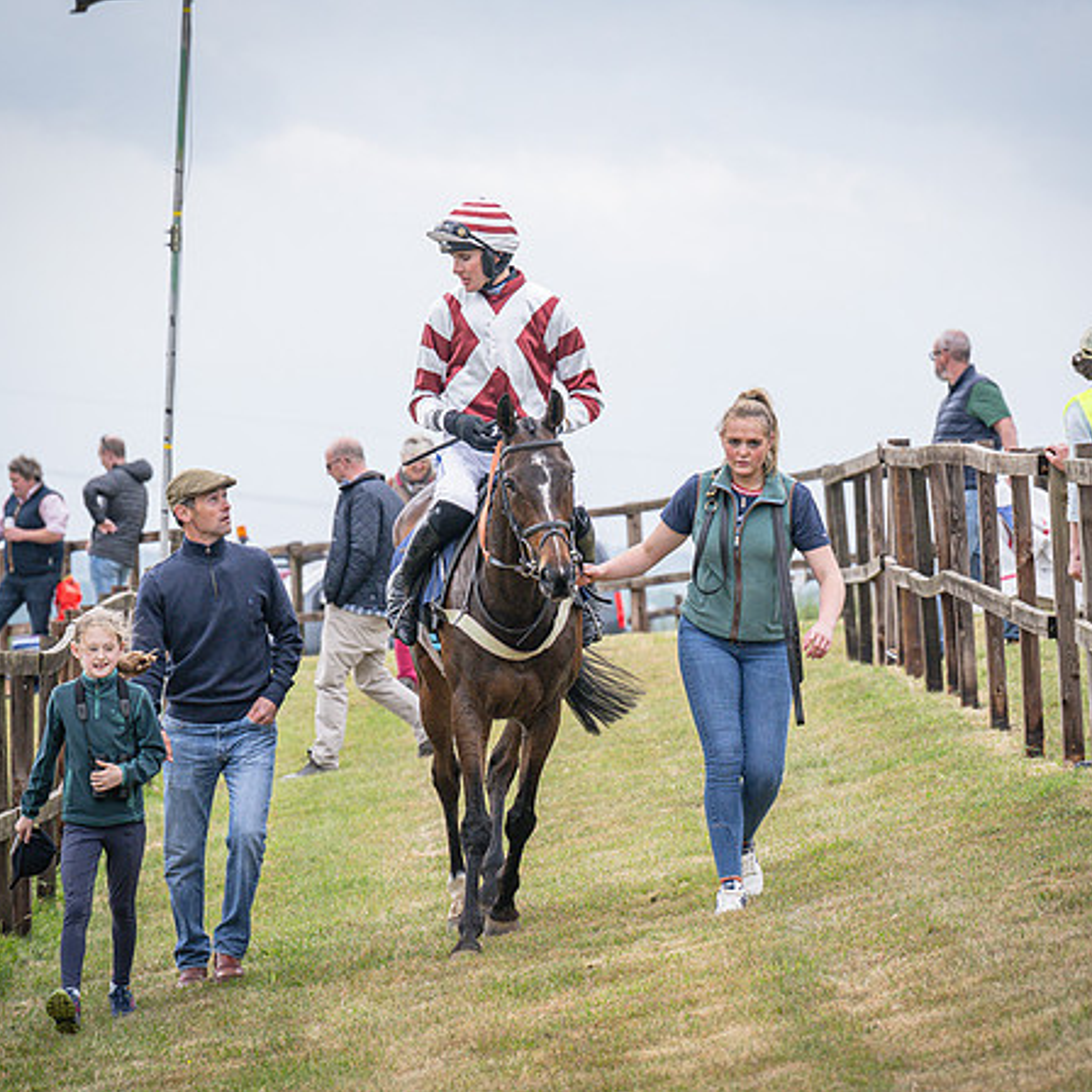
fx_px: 8923
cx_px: 576
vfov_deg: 7.0
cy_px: 546
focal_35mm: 250
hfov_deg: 7.0
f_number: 5
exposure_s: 1/1000
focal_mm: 130
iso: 400
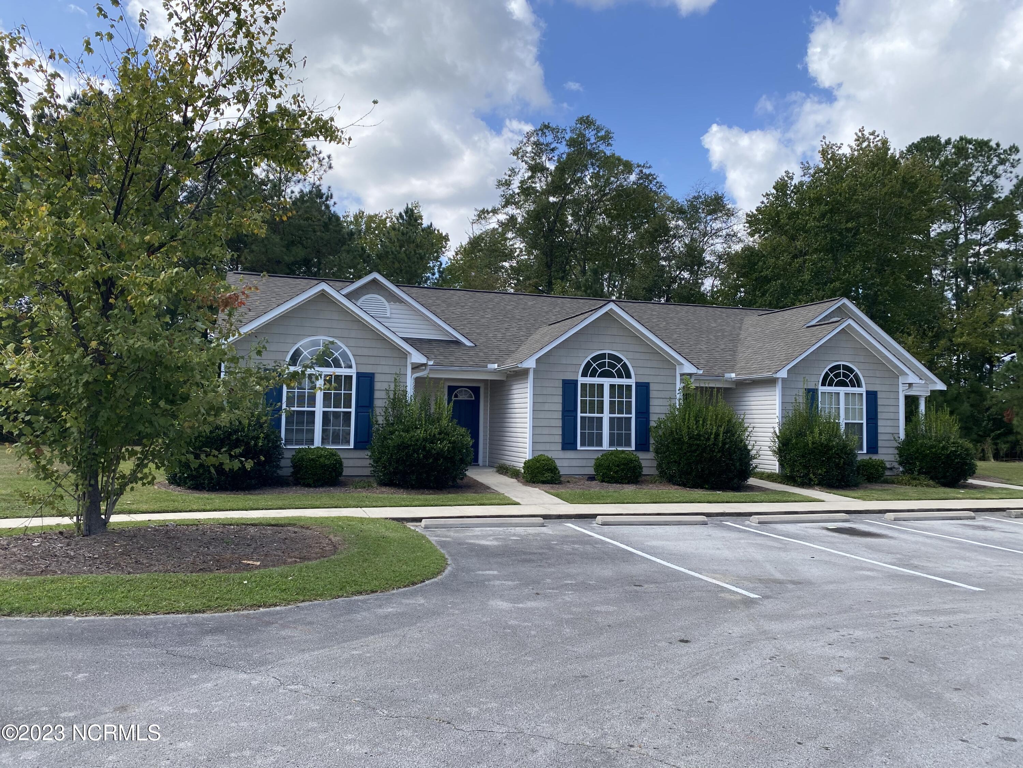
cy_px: 384
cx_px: 512
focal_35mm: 26
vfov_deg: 53.1
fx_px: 768
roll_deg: -1.8
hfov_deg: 67.3
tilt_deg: +1.9
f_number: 1.8
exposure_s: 1/1543
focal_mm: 4.25
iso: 32
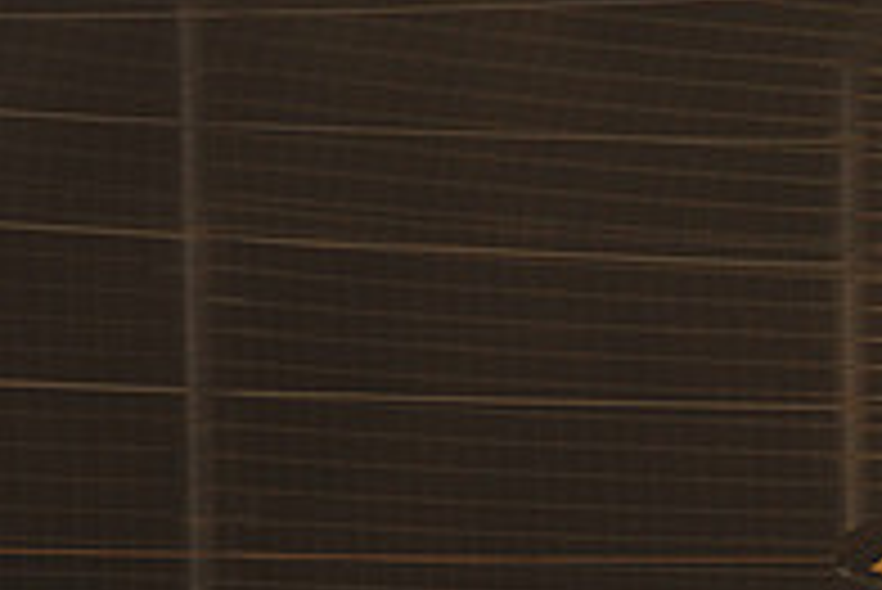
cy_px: 752
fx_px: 10493
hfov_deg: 4.8
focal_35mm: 428
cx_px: 1044
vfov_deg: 3.2
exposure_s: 1/320
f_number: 6.3
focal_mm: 145
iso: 1250
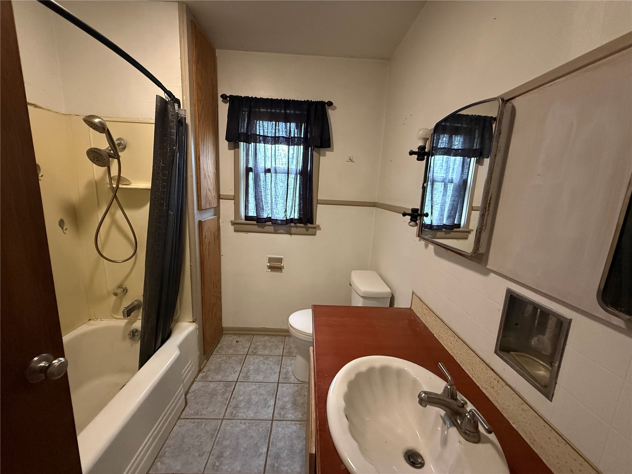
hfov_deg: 102.1
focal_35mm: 14
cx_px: 316
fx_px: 256
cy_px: 237
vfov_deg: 85.7
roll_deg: -3.2
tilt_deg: -10.3
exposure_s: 1/60
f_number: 2.2
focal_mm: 2.22
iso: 800
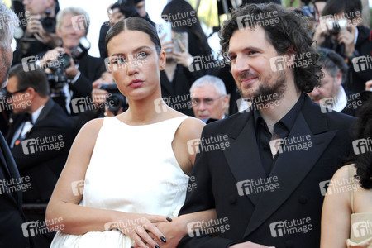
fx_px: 1085
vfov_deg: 13.0
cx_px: 186
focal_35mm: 105
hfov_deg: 19.5
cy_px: 124
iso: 640
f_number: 5.6
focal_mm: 105
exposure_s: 1/250
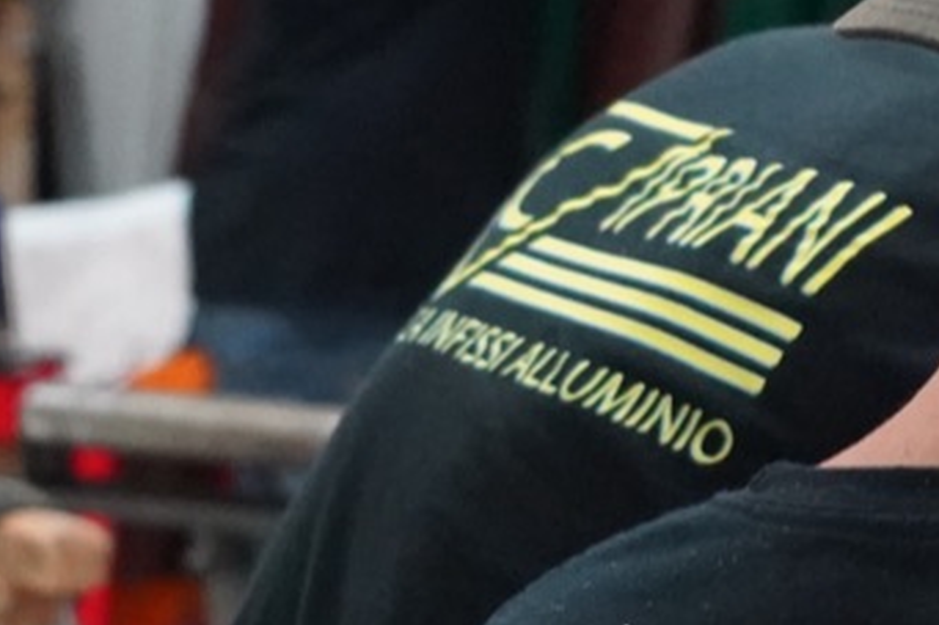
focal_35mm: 197
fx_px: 5136
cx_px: 2049
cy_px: 77
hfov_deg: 9.6
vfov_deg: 7.0
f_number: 4.5
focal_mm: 42
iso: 10000
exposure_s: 1/160
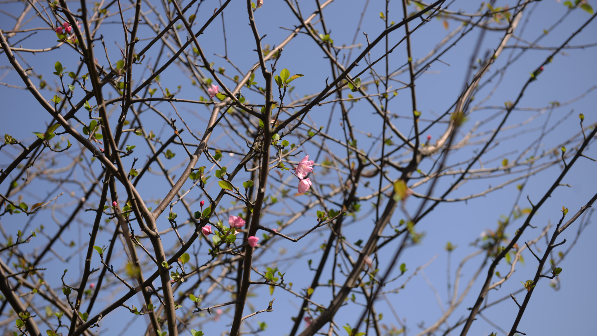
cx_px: 298
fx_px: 966
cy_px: 178
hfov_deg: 34.4
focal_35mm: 61
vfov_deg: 19.7
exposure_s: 1/640
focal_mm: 58
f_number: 4
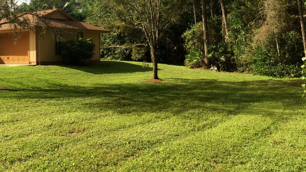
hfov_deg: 47.6
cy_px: 34
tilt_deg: +4.7
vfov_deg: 27.7
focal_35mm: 42
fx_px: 341
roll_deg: +0.4
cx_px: 103
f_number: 2.2
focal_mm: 4.15
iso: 32
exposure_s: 1/1582
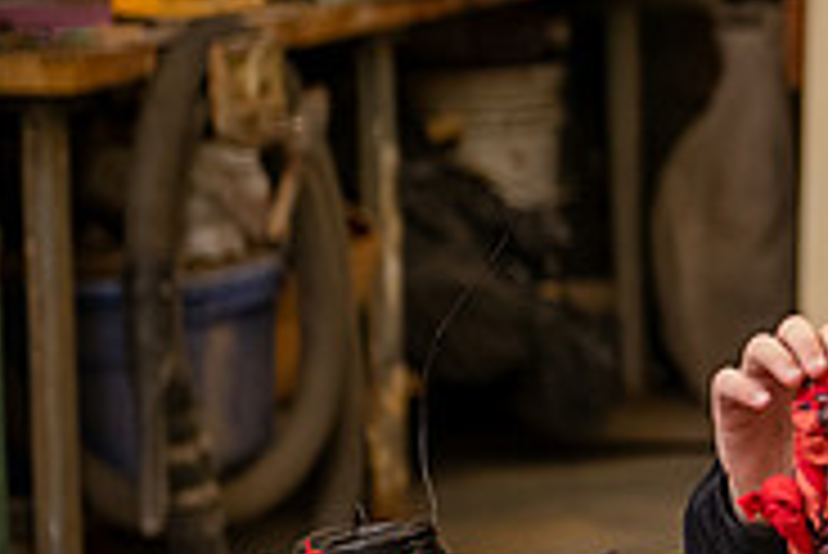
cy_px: 106
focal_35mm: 221
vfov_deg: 6.2
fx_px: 5087
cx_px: 1282
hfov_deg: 9.0
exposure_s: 1/200
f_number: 3.2
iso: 800
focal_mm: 70
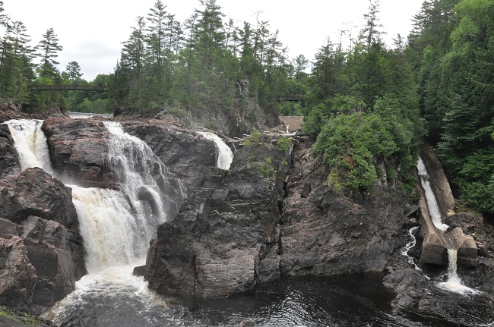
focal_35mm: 27
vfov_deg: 47.8
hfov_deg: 67.5
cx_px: 247
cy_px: 164
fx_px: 370
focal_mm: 18
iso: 800
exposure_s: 1/200
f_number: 16
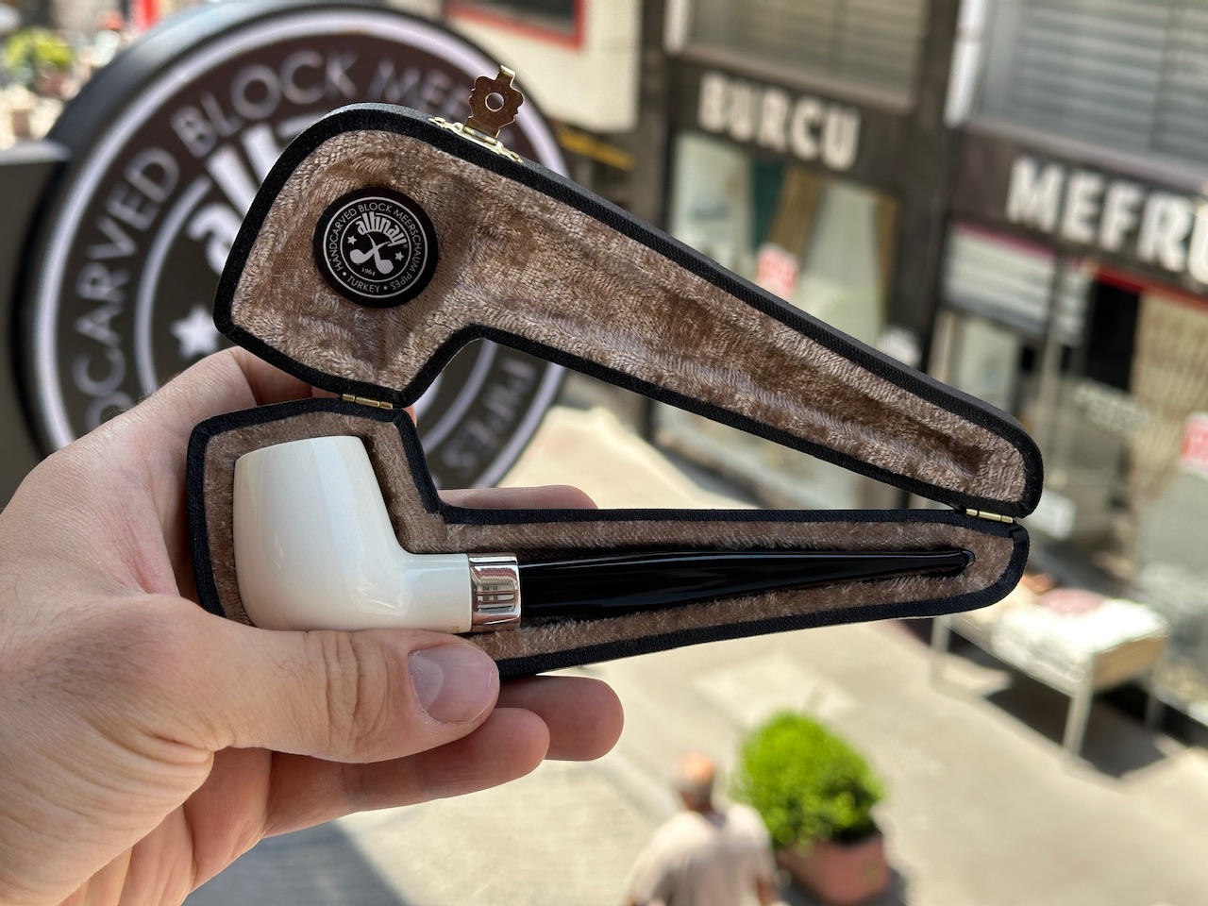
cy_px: 453
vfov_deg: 30.3
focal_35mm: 48
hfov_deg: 39.7
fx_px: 1675
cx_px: 604
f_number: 1.78
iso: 64
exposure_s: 1/797
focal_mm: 6.86
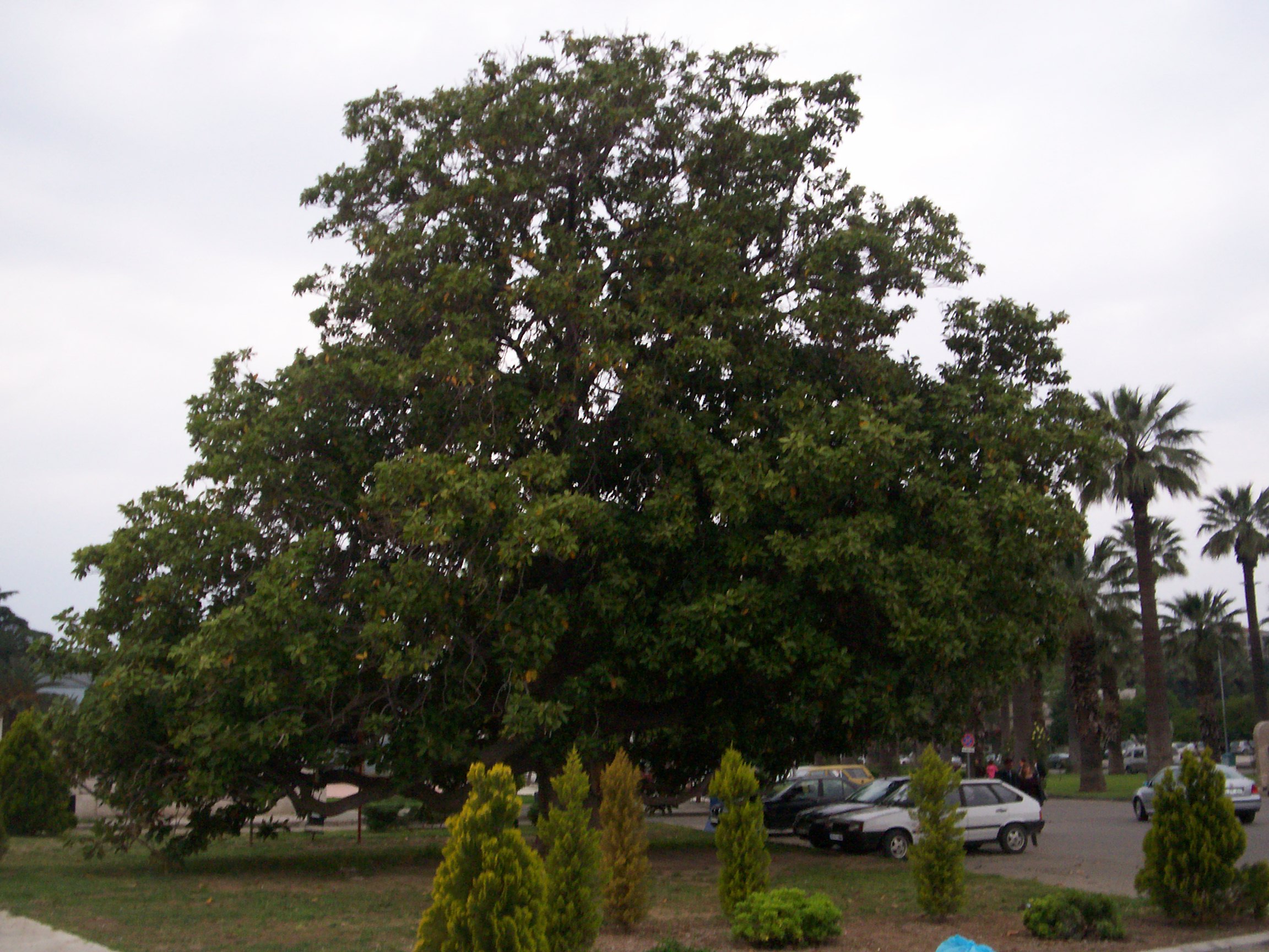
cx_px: 634
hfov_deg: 51.4
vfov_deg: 39.7
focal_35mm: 36
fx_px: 1320
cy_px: 476
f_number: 4.5
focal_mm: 5.9
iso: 140
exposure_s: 1/64
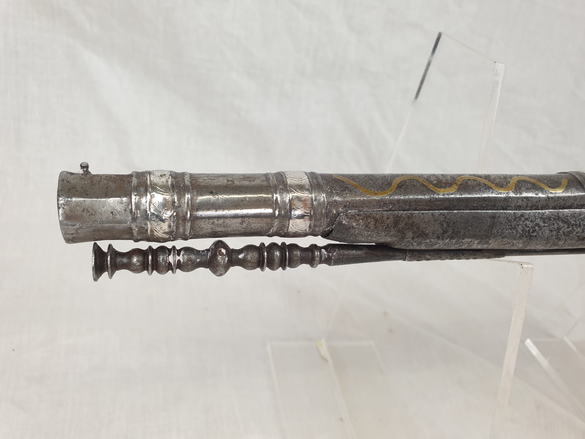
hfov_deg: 67.3
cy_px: 220
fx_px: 439
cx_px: 292
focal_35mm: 26
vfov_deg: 53.1
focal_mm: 4.3
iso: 50
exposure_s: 1/50
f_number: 2.4
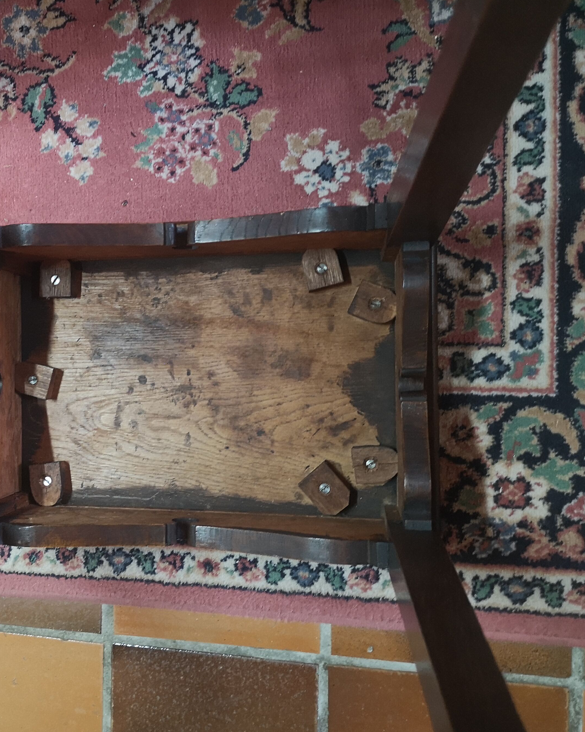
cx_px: 164
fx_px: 779
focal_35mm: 36
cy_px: 371
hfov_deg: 40.3
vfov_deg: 50.3
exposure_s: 1/25
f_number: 1.8
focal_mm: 5.58
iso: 500
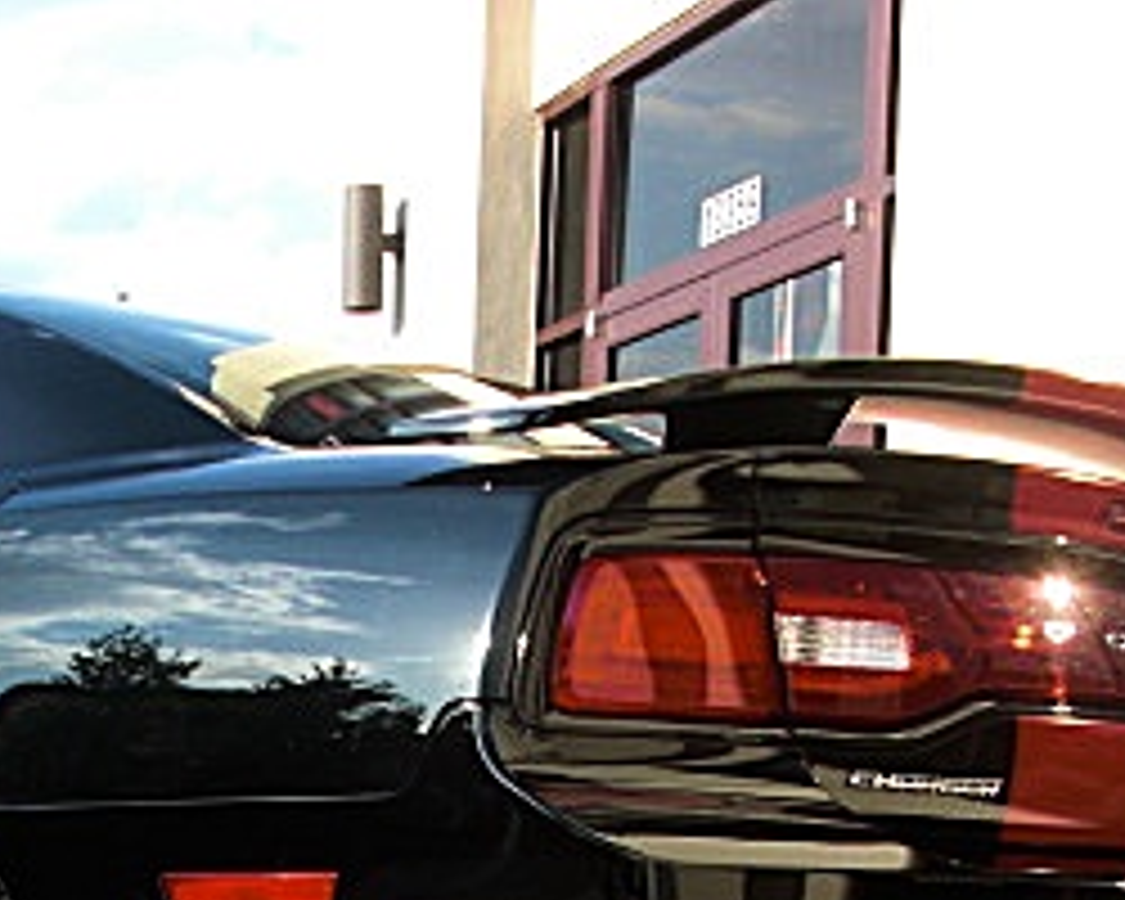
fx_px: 2997
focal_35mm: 90
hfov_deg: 20.9
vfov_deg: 16.4
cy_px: 1076
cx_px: 180
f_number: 2.8
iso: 50
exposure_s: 1/320
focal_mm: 6.3
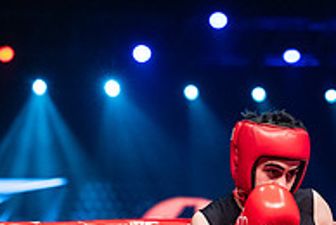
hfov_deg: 9.4
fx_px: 2010
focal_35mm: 215
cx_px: 450
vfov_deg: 6.4
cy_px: 307
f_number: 2.8
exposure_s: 1/1000
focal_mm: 72
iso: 4000
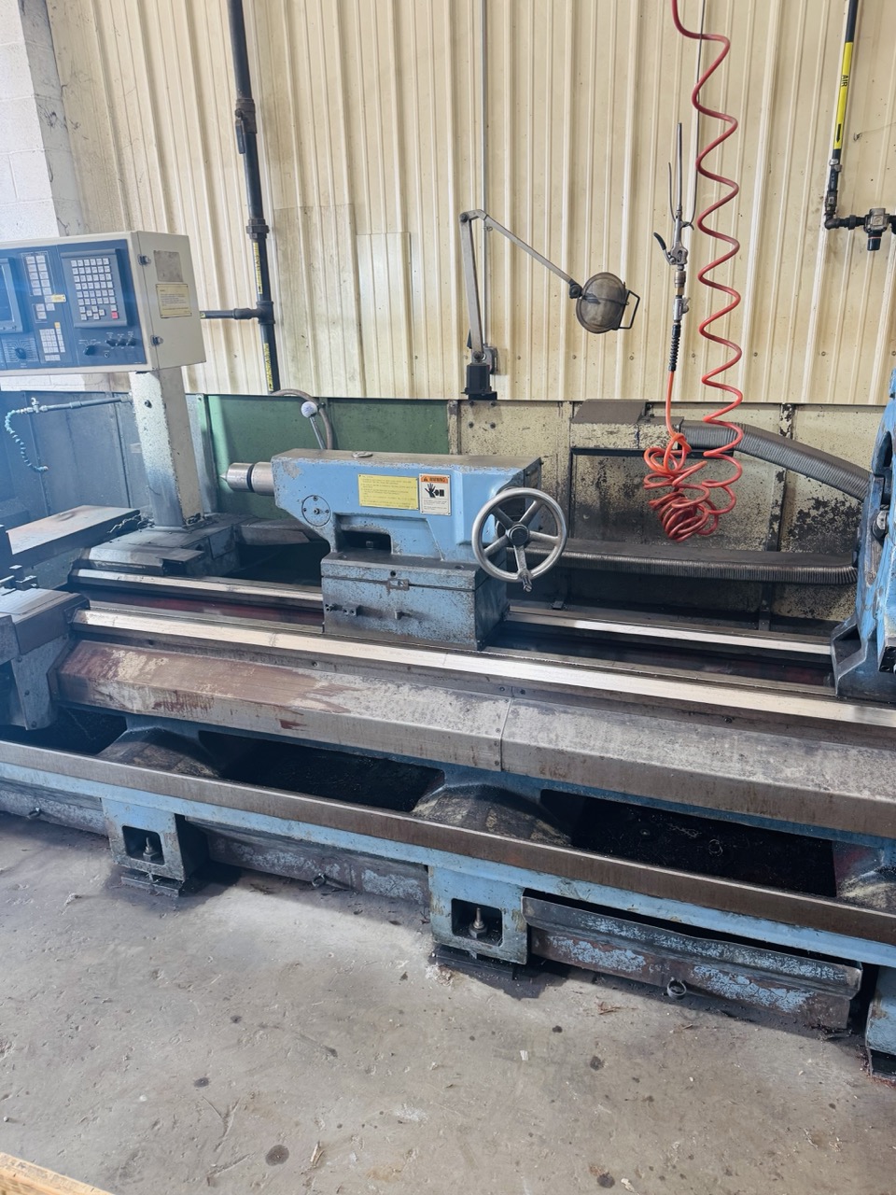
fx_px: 828
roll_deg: +3.3
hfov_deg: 56.8
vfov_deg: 71.6
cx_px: 448
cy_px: 598
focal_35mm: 24
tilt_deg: -20.1
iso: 125
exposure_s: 1/60
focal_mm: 6.76
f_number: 1.78
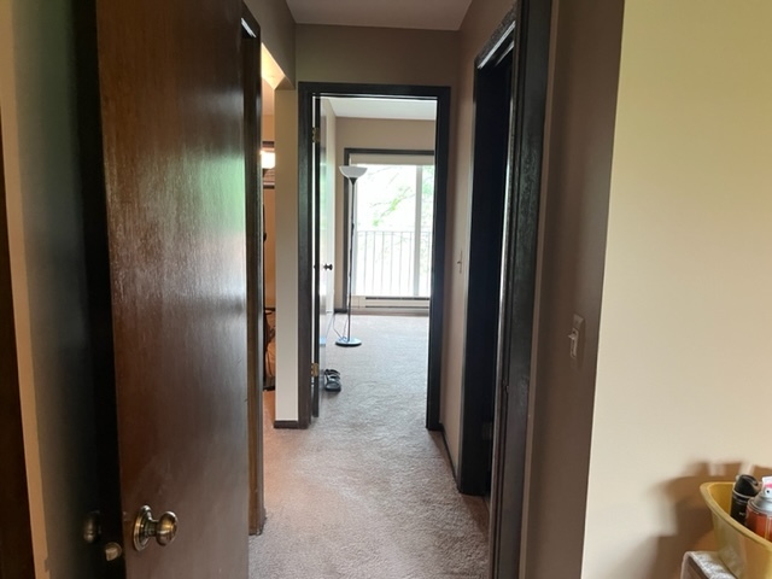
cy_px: 290
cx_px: 386
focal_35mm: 26
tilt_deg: -7.7
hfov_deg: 67.3
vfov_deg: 53.1
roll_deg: -2.2
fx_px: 580
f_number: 1.6
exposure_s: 1/60
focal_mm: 5.1
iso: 400
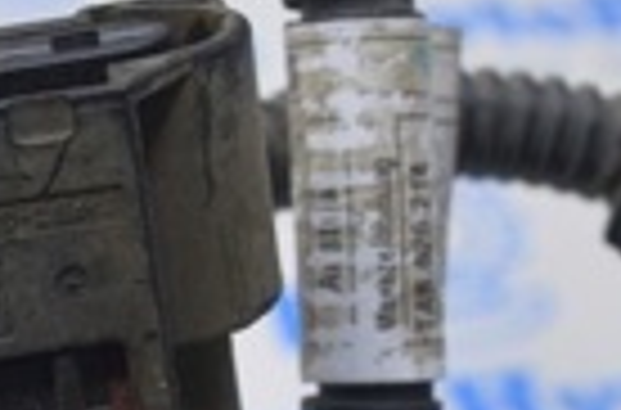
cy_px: 264
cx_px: -94
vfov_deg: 8.5
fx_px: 2756
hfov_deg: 12.6
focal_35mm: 160
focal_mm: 23
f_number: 5.6
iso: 400
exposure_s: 1/25
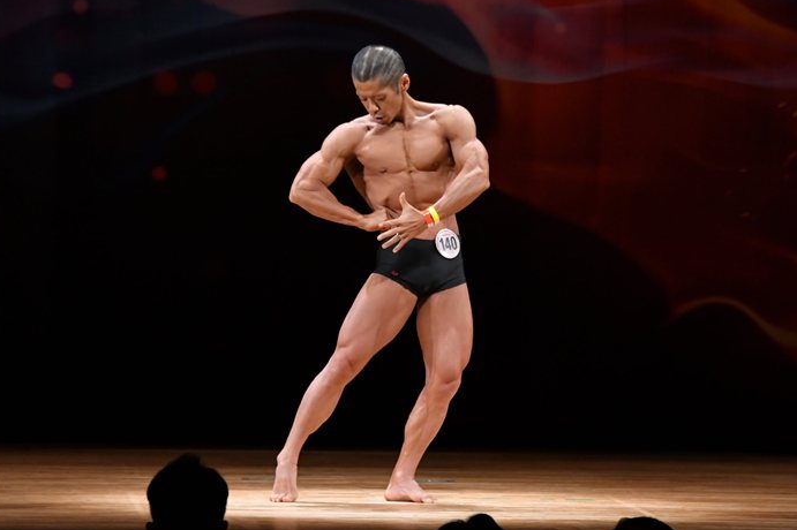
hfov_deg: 7.7
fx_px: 5952
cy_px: 272
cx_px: 359
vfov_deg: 5.1
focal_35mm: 269
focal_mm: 160
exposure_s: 1/400
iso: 3200
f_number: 5.6
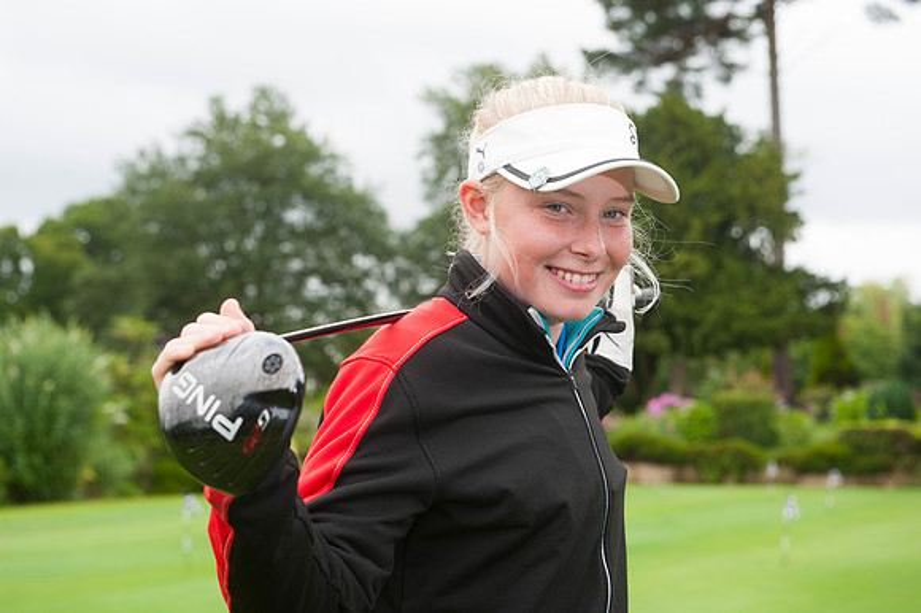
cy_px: 306
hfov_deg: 28.9
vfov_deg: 19.4
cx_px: 460
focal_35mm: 70
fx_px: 1790
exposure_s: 1/250
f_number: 5.6
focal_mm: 70
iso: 250
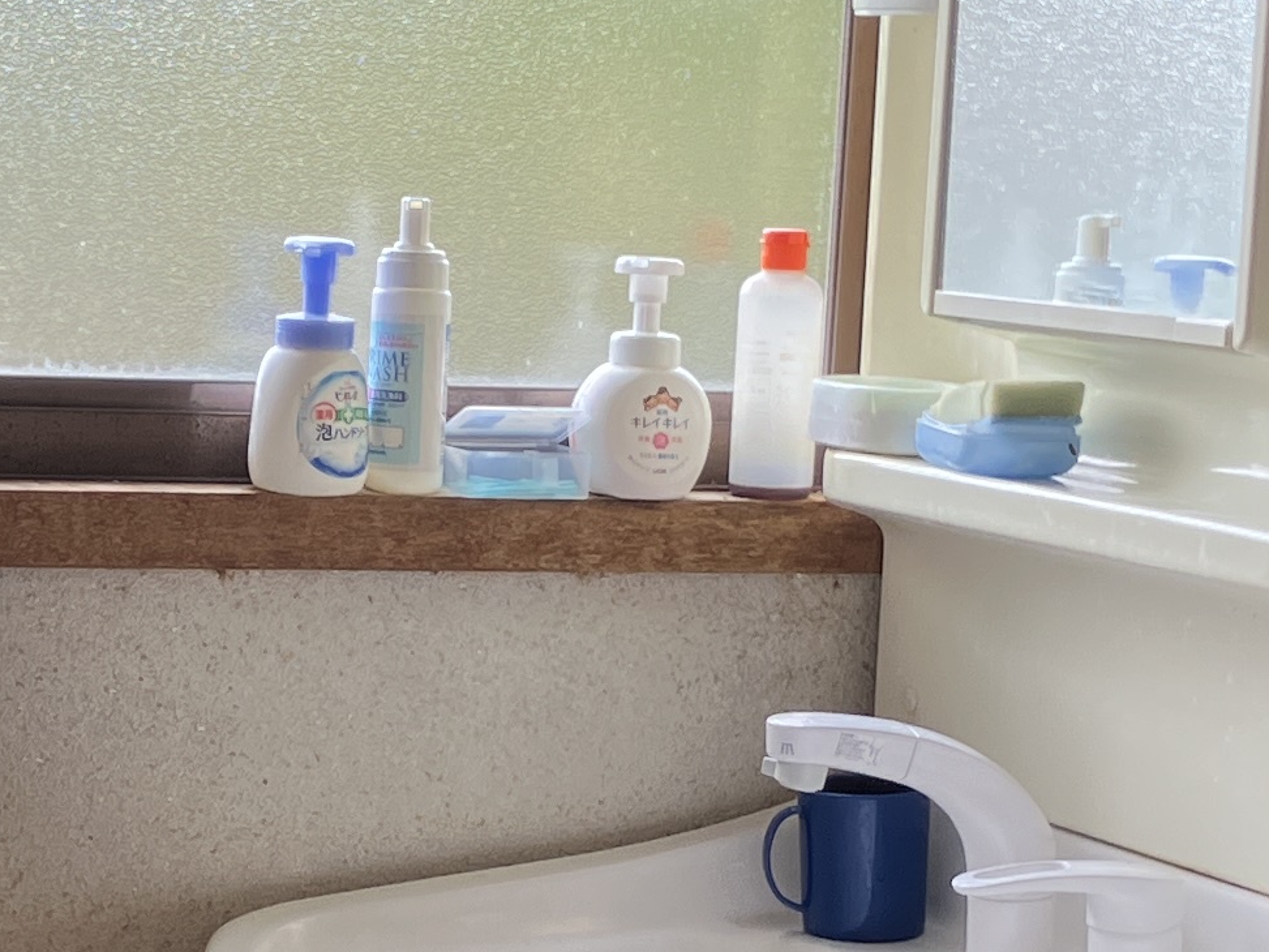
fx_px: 4253
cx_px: 446
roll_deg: -2.5
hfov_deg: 16.9
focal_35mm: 116
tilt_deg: -7.9
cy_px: 724
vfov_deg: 12.7
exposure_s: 1/122
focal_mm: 3.99
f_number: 1.8
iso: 25
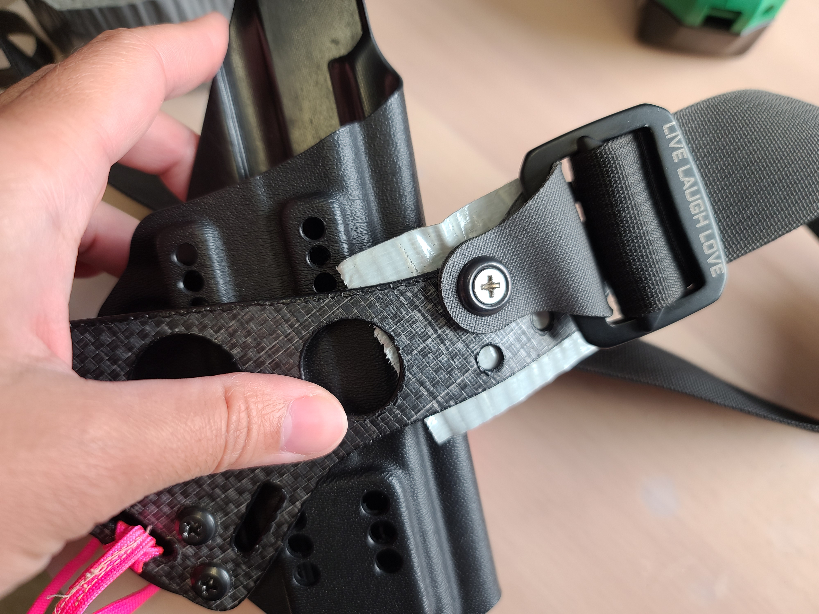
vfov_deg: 54.9
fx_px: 591
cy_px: 307
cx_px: 410
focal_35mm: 25
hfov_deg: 69.4
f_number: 1.8
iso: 50
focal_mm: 7
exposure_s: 1/60
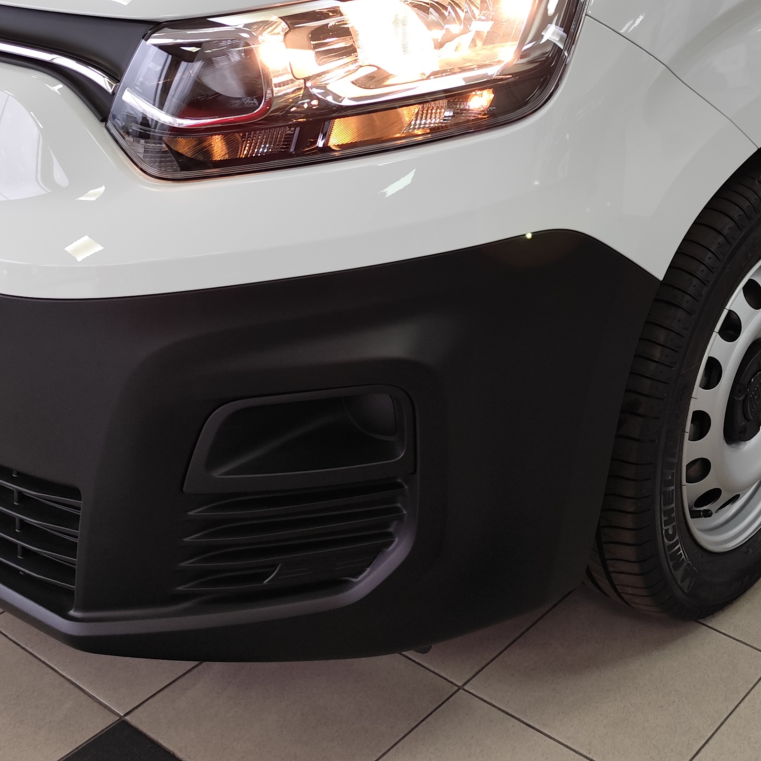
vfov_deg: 31.5
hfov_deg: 32.4
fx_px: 1293
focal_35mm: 52
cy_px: 101
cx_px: 532
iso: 320
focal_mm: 6.19
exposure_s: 1/100
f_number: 1.65
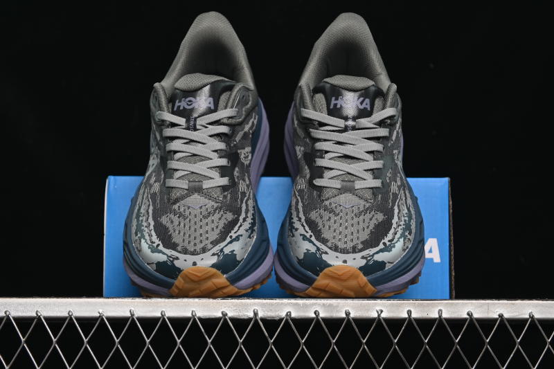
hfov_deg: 27.0
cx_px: 277
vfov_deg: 18.2
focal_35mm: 75
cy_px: 184
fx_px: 1154
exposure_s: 1/50
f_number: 6.3
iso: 160
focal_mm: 50
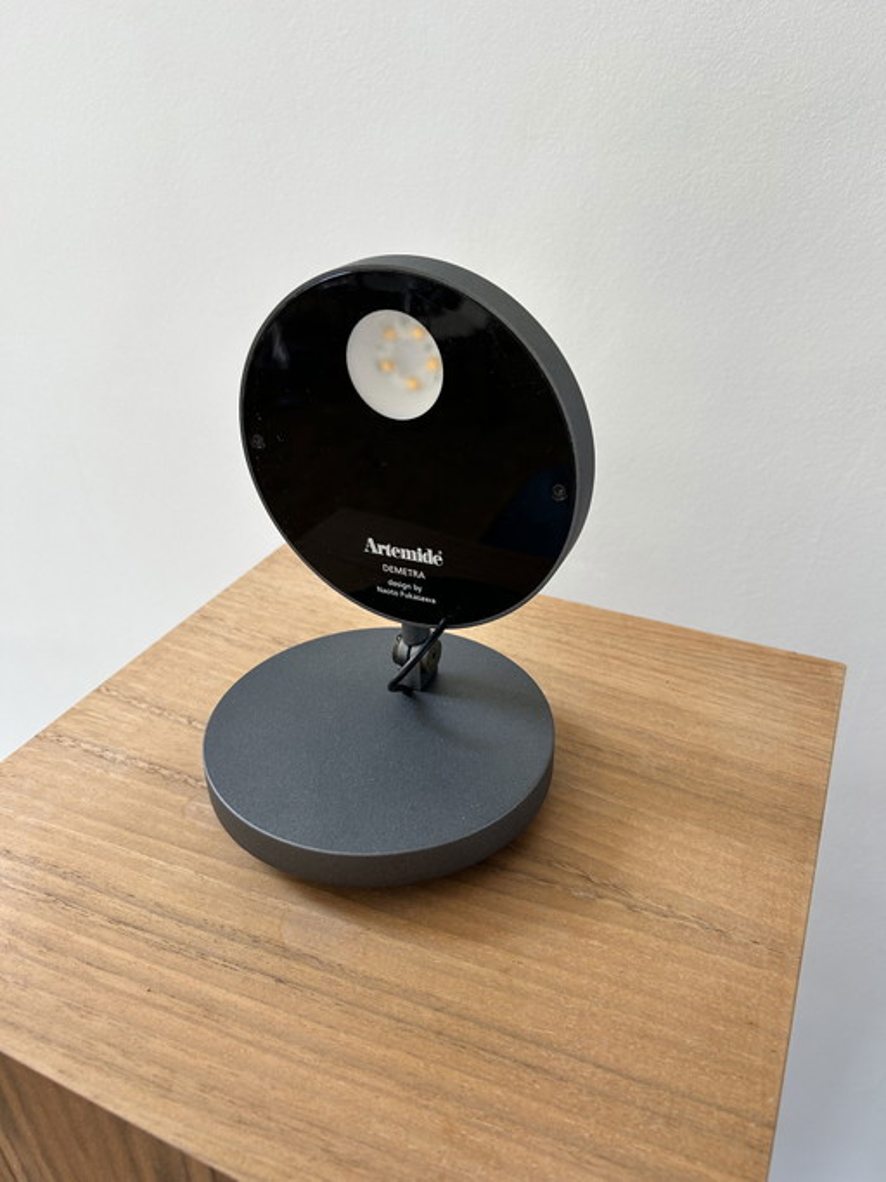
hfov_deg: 53.0
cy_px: 591
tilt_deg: -29.9
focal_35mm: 26
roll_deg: +1.4
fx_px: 888
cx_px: 443
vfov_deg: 67.3
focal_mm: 5.7
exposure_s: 1/121
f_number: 1.5
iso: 64
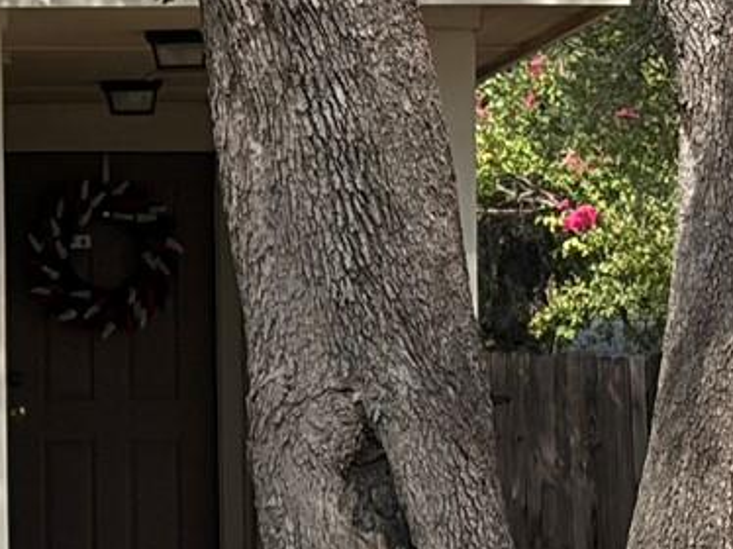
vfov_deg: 5.2
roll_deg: -1.0
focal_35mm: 285
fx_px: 6031
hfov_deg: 6.7
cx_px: -784
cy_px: -102
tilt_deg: +4.9
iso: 50
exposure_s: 1/1754
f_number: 1.6
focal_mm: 5.96
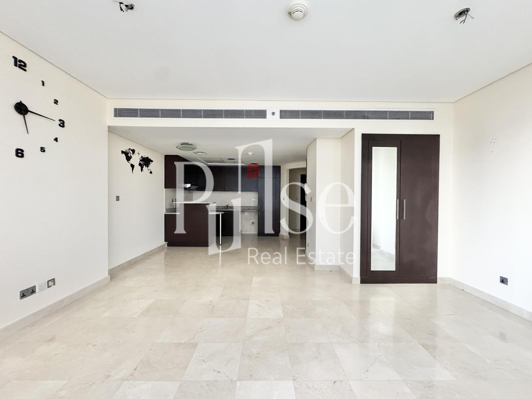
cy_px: 200
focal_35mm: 14
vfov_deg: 85.7
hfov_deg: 102.1
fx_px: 215
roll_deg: +0.5
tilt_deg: -0.2
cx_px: 266
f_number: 2.2
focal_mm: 2.22
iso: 1250
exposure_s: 1/60
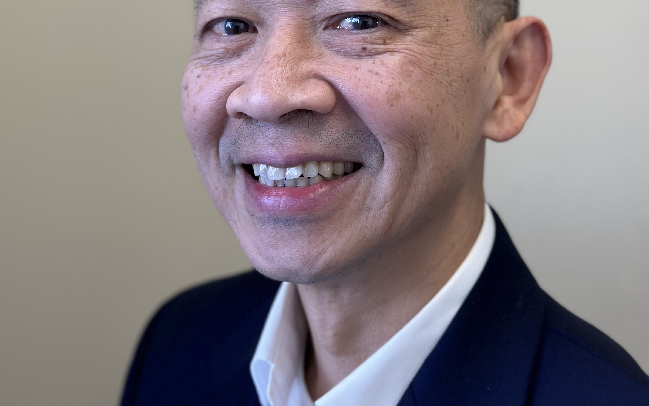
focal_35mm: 68
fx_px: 1203
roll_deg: -0.1
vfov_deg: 18.8
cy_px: 39
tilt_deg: -7.1
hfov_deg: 30.2
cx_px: 325
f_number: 1.78
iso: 125
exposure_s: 1/100
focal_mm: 6.86
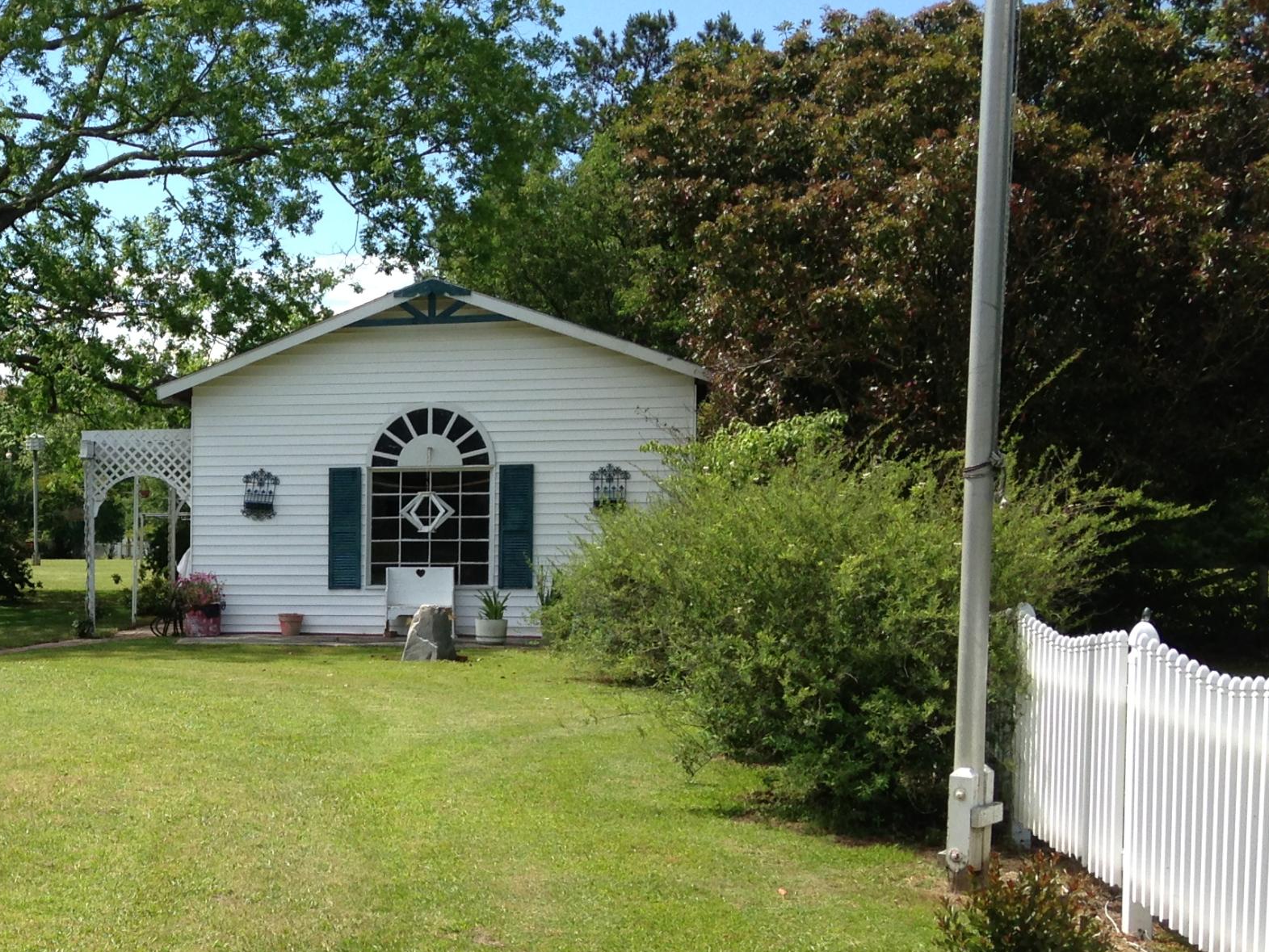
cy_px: 624
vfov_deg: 23.2
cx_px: 61
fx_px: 2310
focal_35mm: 63
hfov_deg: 29.1
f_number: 2.4
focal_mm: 4.13
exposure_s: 1/968
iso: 50
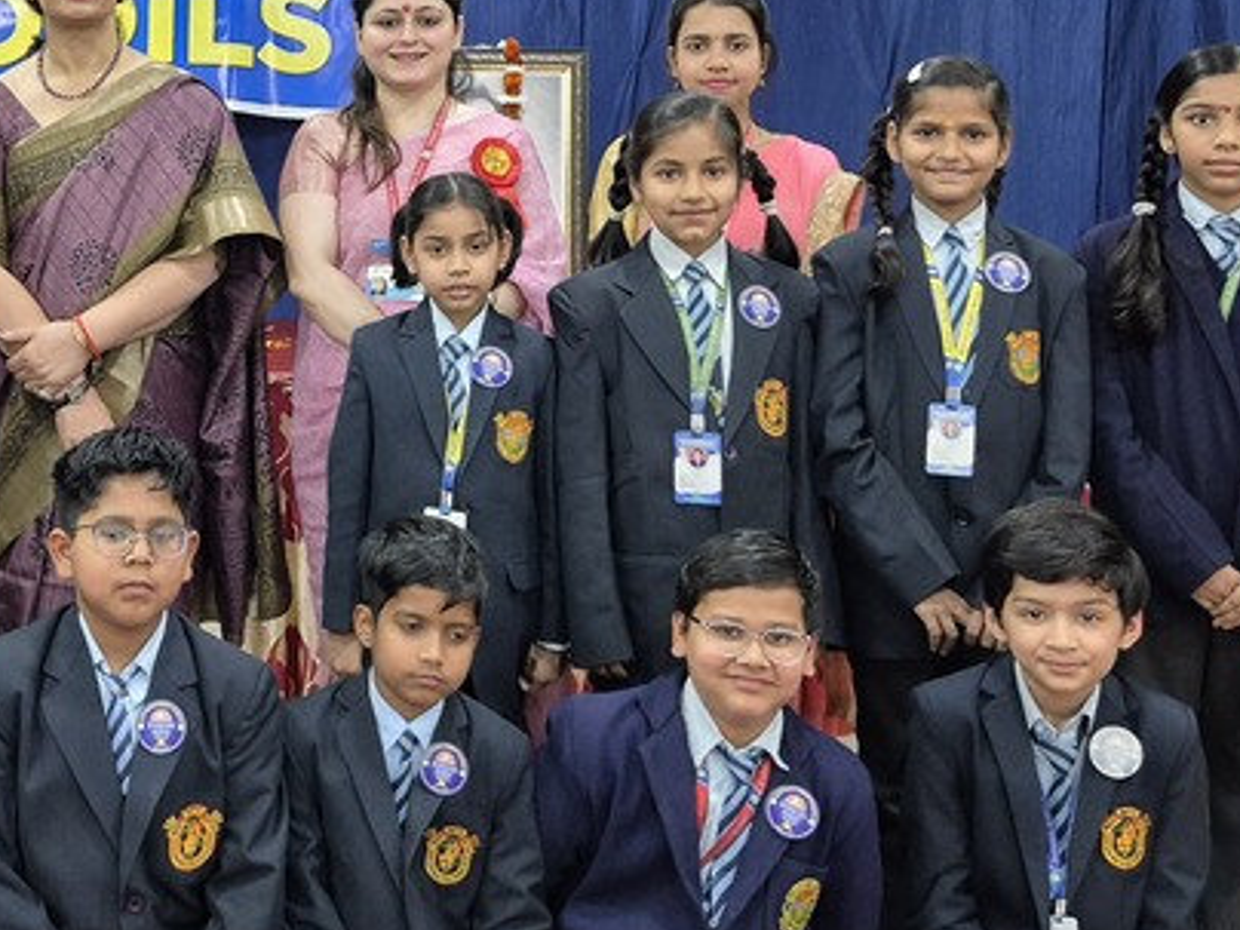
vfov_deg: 25.1
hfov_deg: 32.4
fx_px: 2042
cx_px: 169
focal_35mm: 57
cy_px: 150
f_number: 1.8
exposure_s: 1/100
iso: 640
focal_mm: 5.4
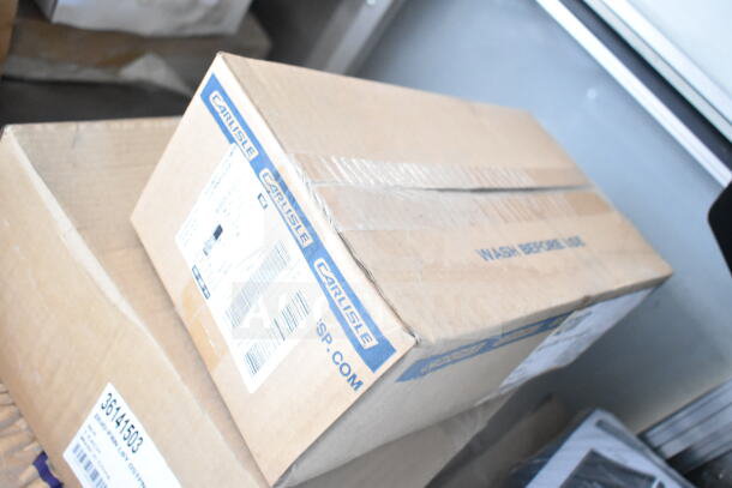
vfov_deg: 40.0
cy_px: 244
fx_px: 671
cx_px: 366
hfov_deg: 57.2
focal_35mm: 33
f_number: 3.8
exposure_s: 1/40
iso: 4500
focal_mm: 22
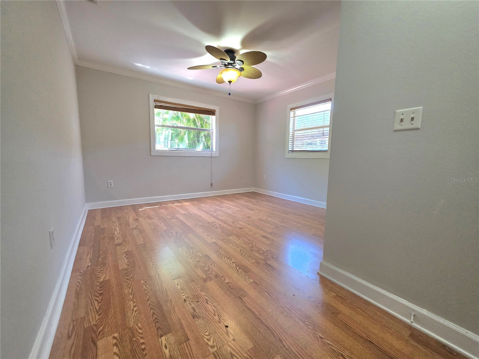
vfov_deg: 89.9
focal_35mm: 13
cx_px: 240
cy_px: 180
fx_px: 180
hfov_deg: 106.2
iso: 250
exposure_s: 1/120
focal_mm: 2.2
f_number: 1.9
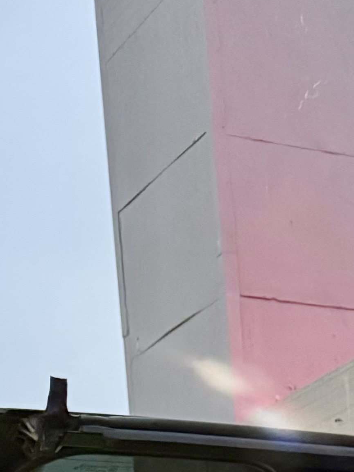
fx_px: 1623
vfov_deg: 13.0
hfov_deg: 12.4
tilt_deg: -8.4
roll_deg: +3.6
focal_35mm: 119
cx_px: 294
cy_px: 1099
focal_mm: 6.76
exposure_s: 1/30
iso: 800
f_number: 1.78
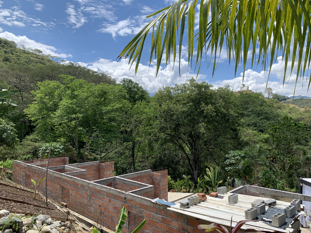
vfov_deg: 53.1
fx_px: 234
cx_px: 156
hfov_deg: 67.3
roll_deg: +0.9
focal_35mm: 26
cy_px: 116
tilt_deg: +2.3
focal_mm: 4.25
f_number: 1.8
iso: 25
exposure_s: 1/2075
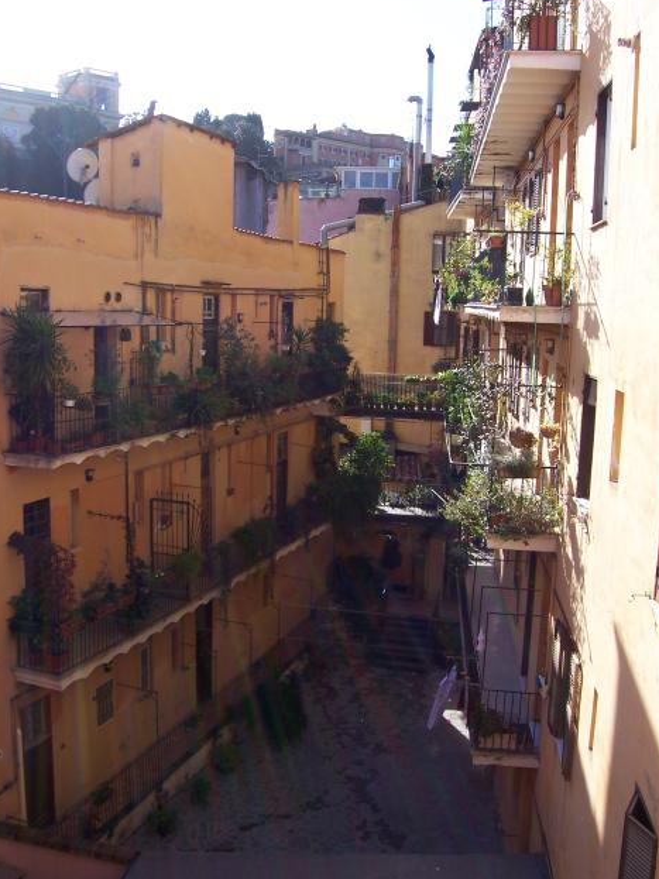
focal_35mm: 37
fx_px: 940
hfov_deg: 38.7
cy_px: 430
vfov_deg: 50.1
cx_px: 333
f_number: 4.8
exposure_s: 1/180
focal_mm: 6
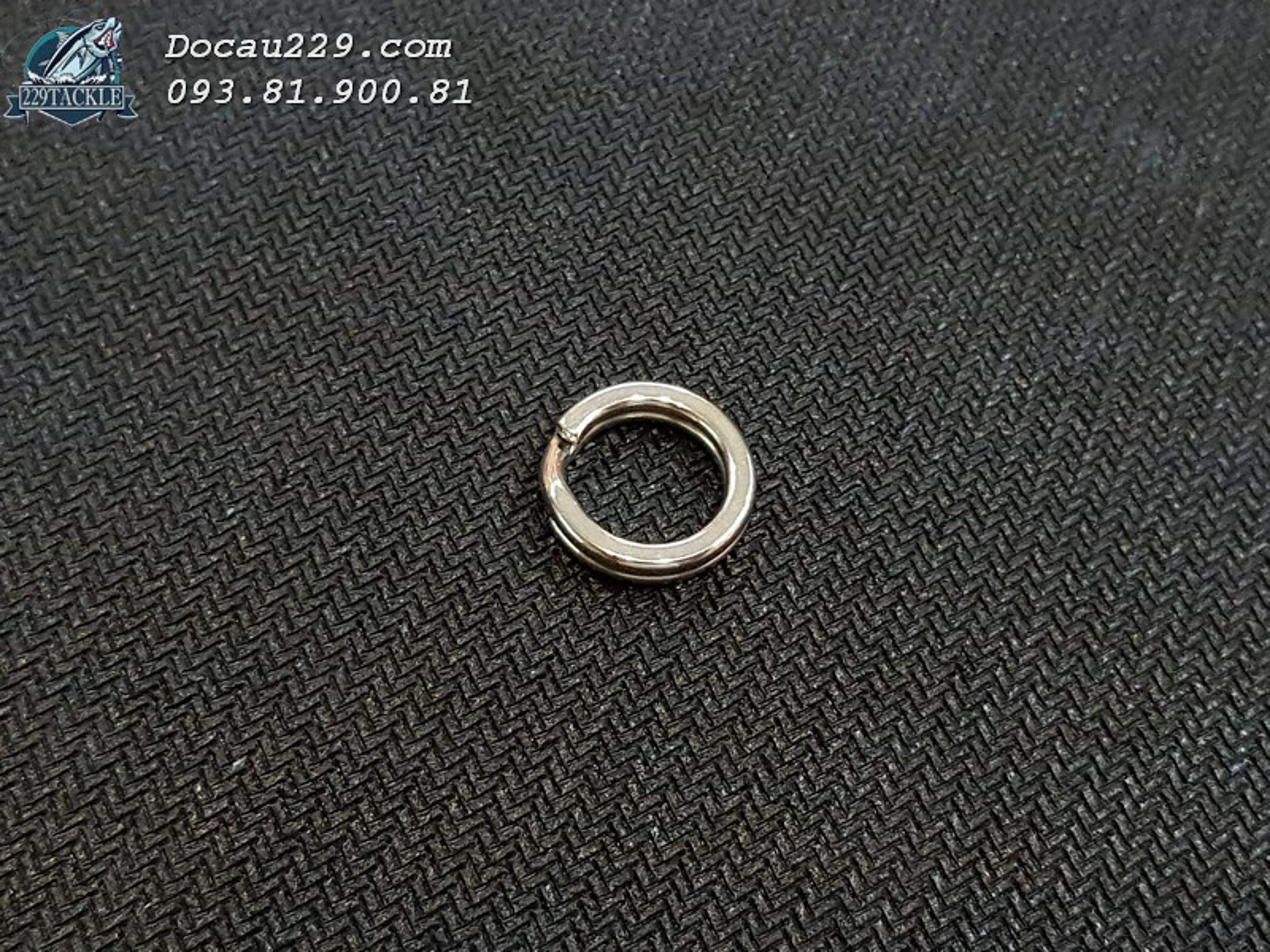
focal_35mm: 26
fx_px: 954
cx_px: 635
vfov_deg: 53.1
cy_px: 476
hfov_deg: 67.3
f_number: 1.7
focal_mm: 4.2
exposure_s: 1/60
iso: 640
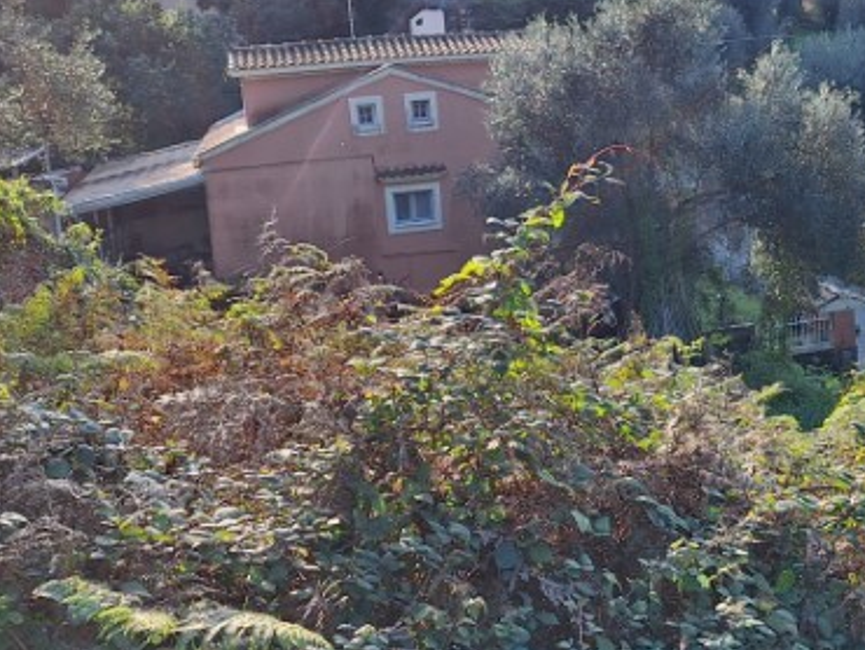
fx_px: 1450
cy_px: 213
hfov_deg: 32.2
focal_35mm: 58
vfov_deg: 25.1
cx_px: 714
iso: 40
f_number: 1.8
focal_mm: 5.54
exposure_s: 1/990
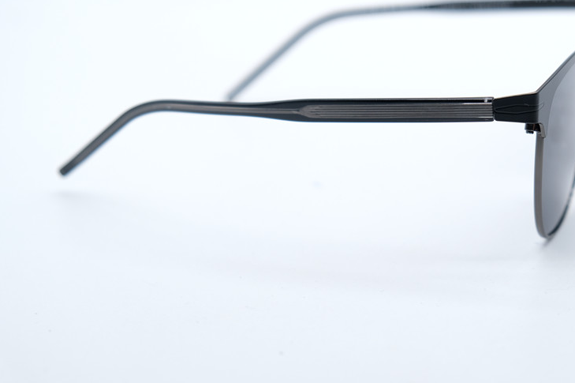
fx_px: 1117
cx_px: 362
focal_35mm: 70
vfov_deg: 19.4
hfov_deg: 28.7
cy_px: 160
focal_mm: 34.3
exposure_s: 1/1000
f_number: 3.6
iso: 400
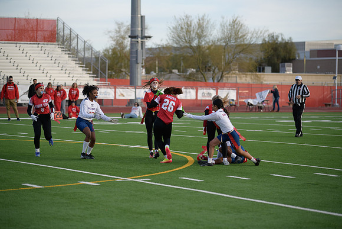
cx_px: 171
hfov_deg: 15.8
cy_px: 114
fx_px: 1235
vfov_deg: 10.6
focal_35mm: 130
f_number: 2.8
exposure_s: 1/4000
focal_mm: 130
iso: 640
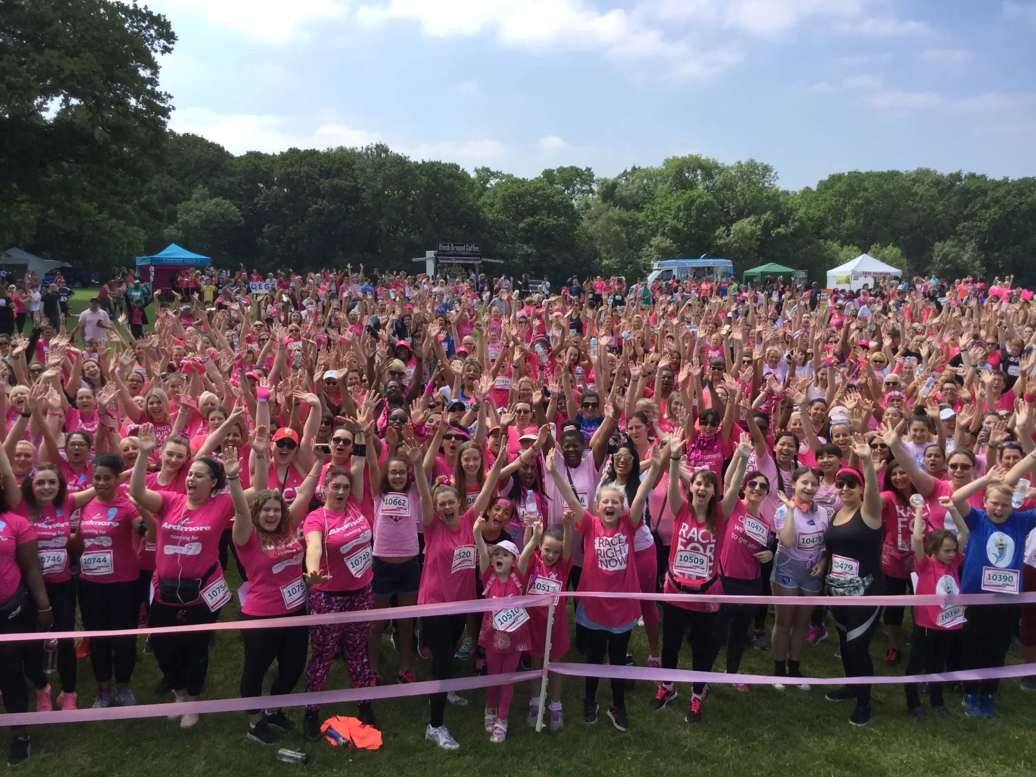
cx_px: 518
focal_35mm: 31
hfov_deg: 58.4
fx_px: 928
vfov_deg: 45.4
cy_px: 388
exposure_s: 1/1101
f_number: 2.4
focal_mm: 3.3
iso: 25
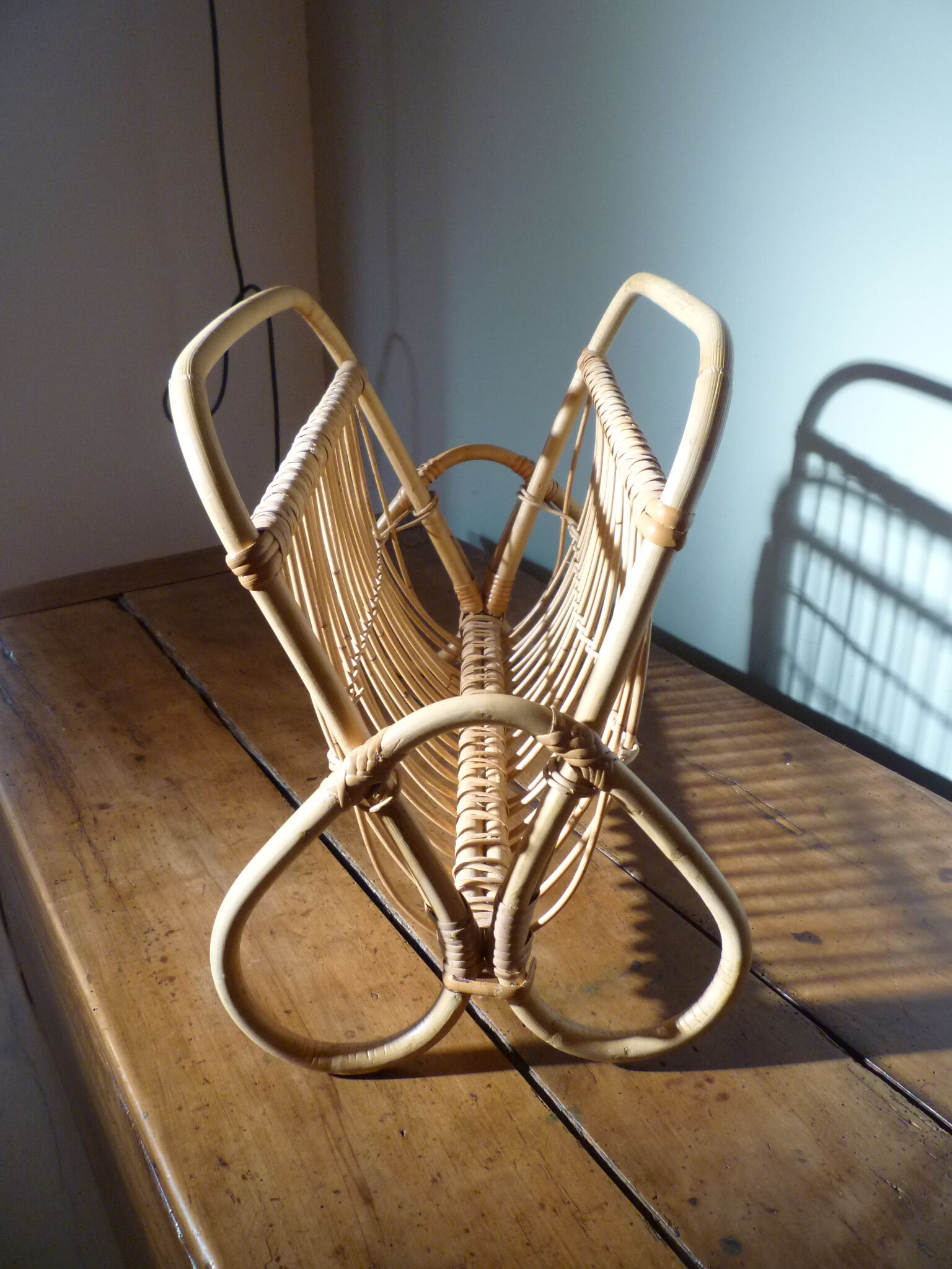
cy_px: 634
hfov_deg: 48.2
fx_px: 1063
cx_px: 476
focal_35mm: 29
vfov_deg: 61.7
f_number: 3.3
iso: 250
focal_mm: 5.2
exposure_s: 1/30
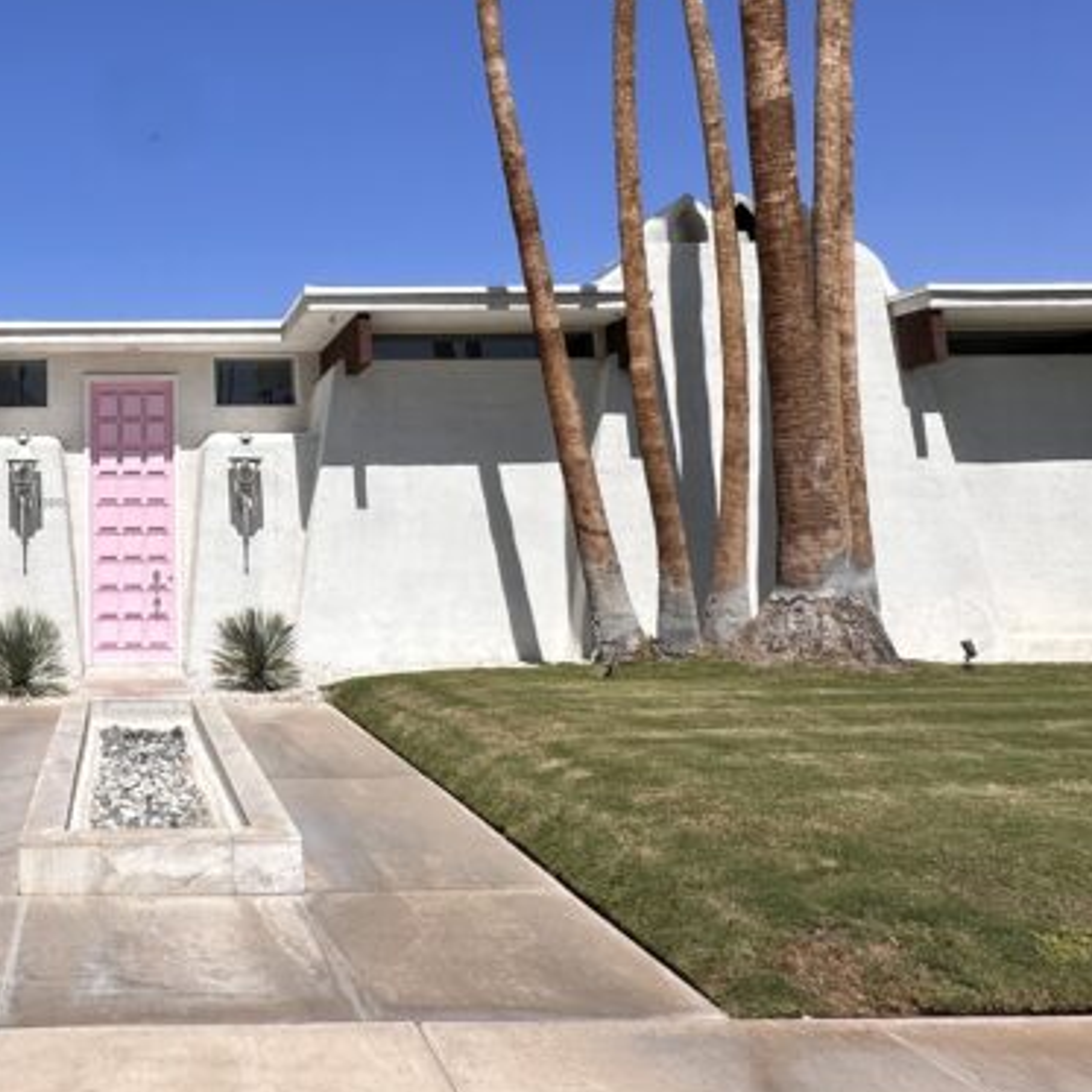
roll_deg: +0.1
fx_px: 1213
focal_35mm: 34
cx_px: 117
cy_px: 334
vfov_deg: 47.4
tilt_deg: +10.7
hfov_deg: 44.3
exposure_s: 1/4000
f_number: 2.2
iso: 50
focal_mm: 2.22
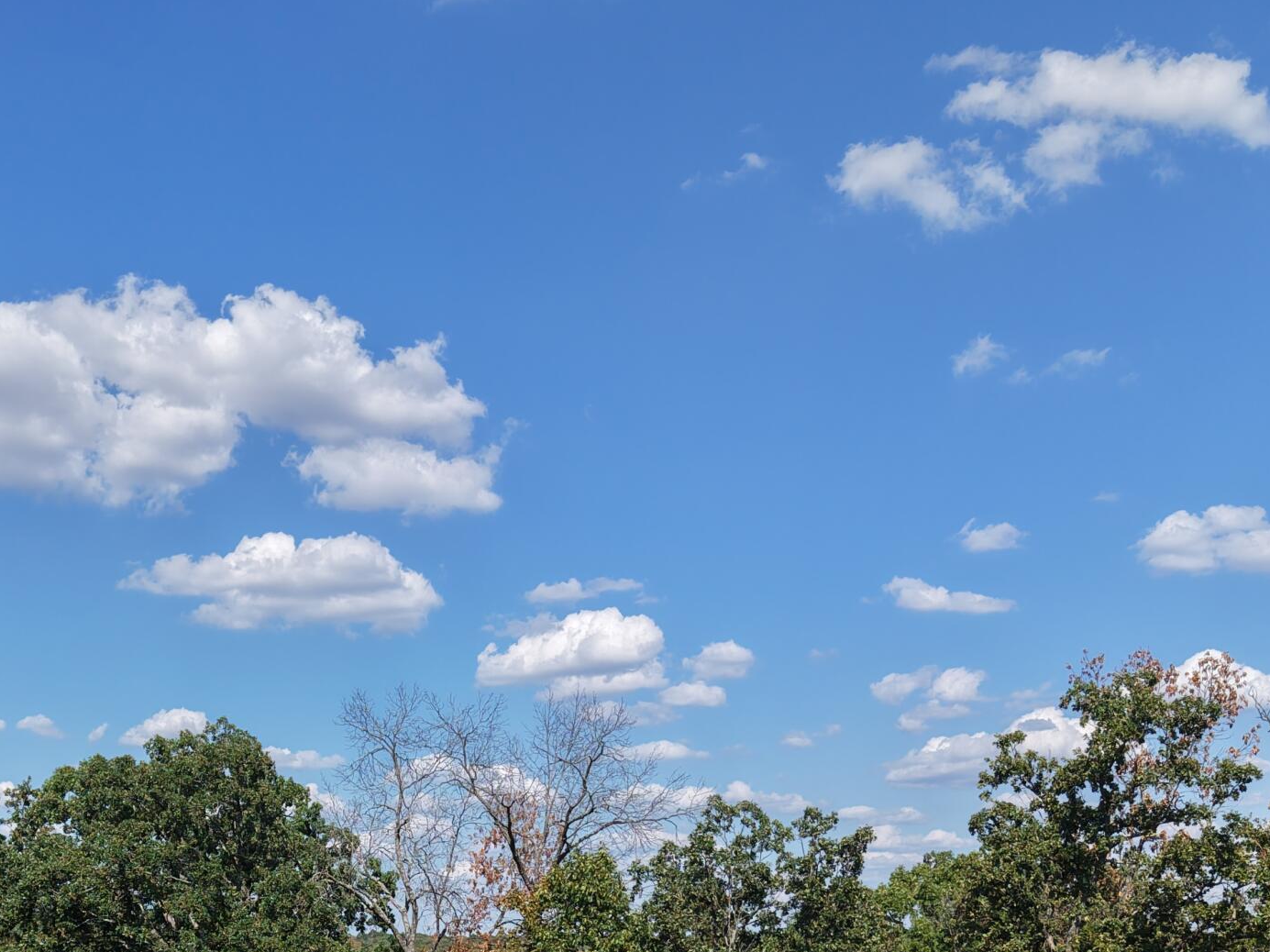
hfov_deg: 36.1
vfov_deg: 26.1
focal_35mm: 52
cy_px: 1014
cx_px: 331
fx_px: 1907
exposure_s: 1/4000
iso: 150
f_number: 1.8
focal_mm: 8.67
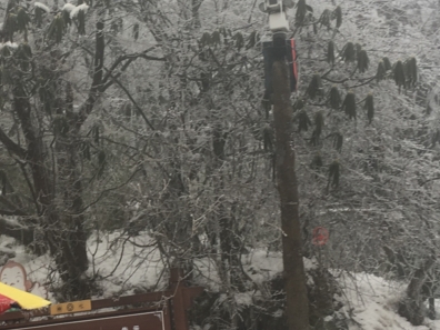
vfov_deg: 19.6
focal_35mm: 75
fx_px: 953
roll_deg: +0.1
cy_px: 189
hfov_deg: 25.3
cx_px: 58
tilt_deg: +13.8
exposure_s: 1/105
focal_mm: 4.15
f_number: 2.2
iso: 25
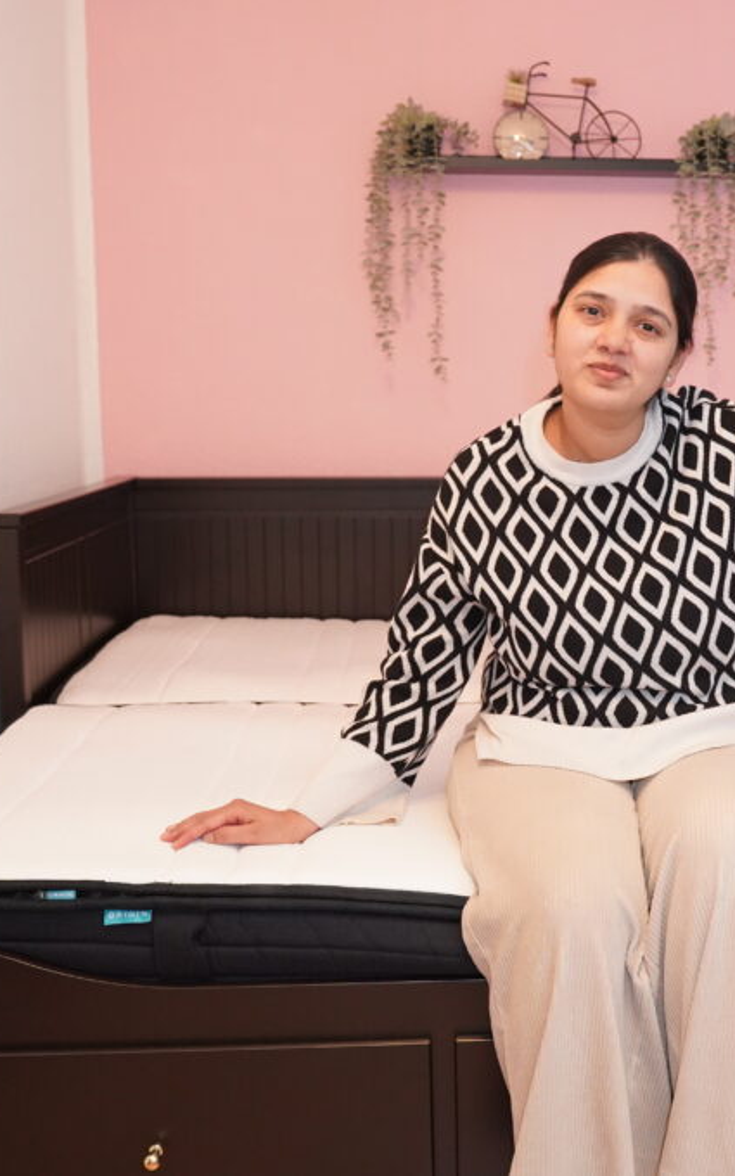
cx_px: 610
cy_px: 587
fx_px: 1378
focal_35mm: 43
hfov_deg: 29.1
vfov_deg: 46.2
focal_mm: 28
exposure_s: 1/160
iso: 4000
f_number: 4
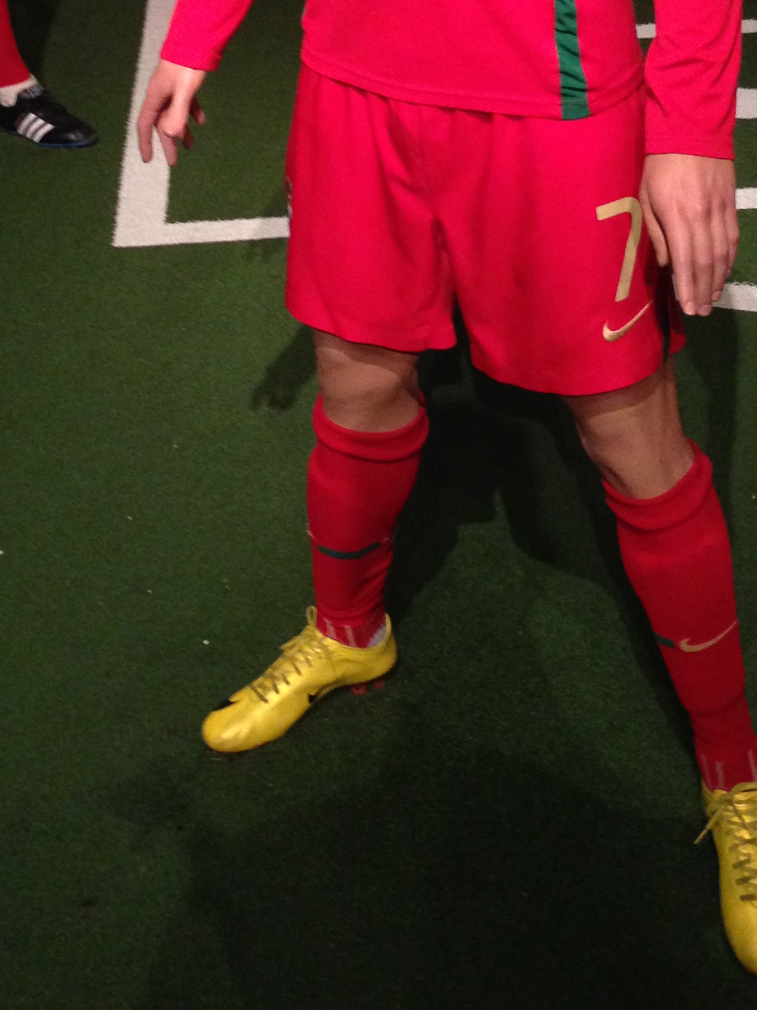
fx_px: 1954
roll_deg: +2.5
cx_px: 447
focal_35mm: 67
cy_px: 9
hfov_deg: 21.9
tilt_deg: -13.3
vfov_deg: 27.4
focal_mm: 4.12
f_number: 2.4
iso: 250
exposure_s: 1/20
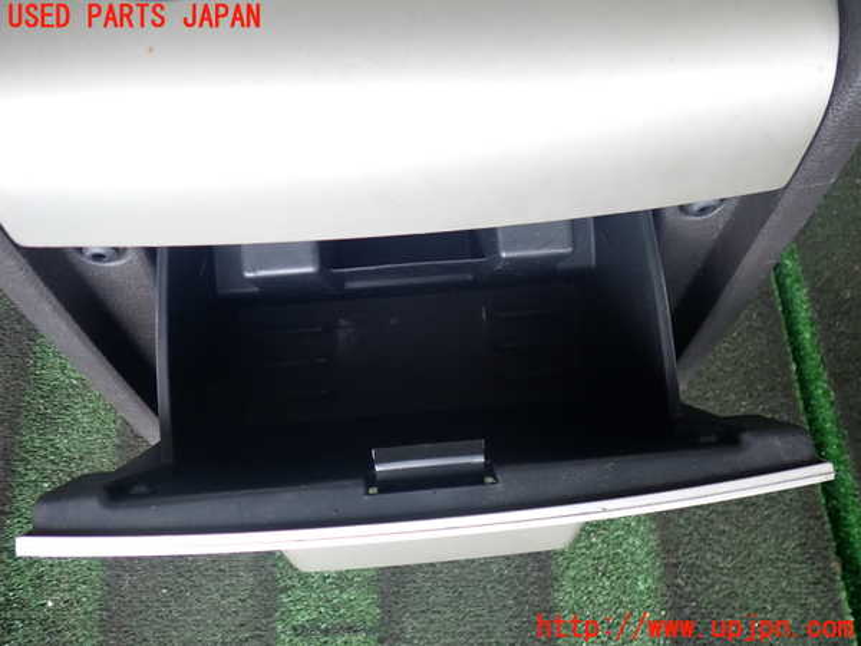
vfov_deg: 46.8
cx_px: 430
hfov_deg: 60.0
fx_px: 746
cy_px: 323
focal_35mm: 30
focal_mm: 5.4
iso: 200
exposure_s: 1/40
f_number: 2.3
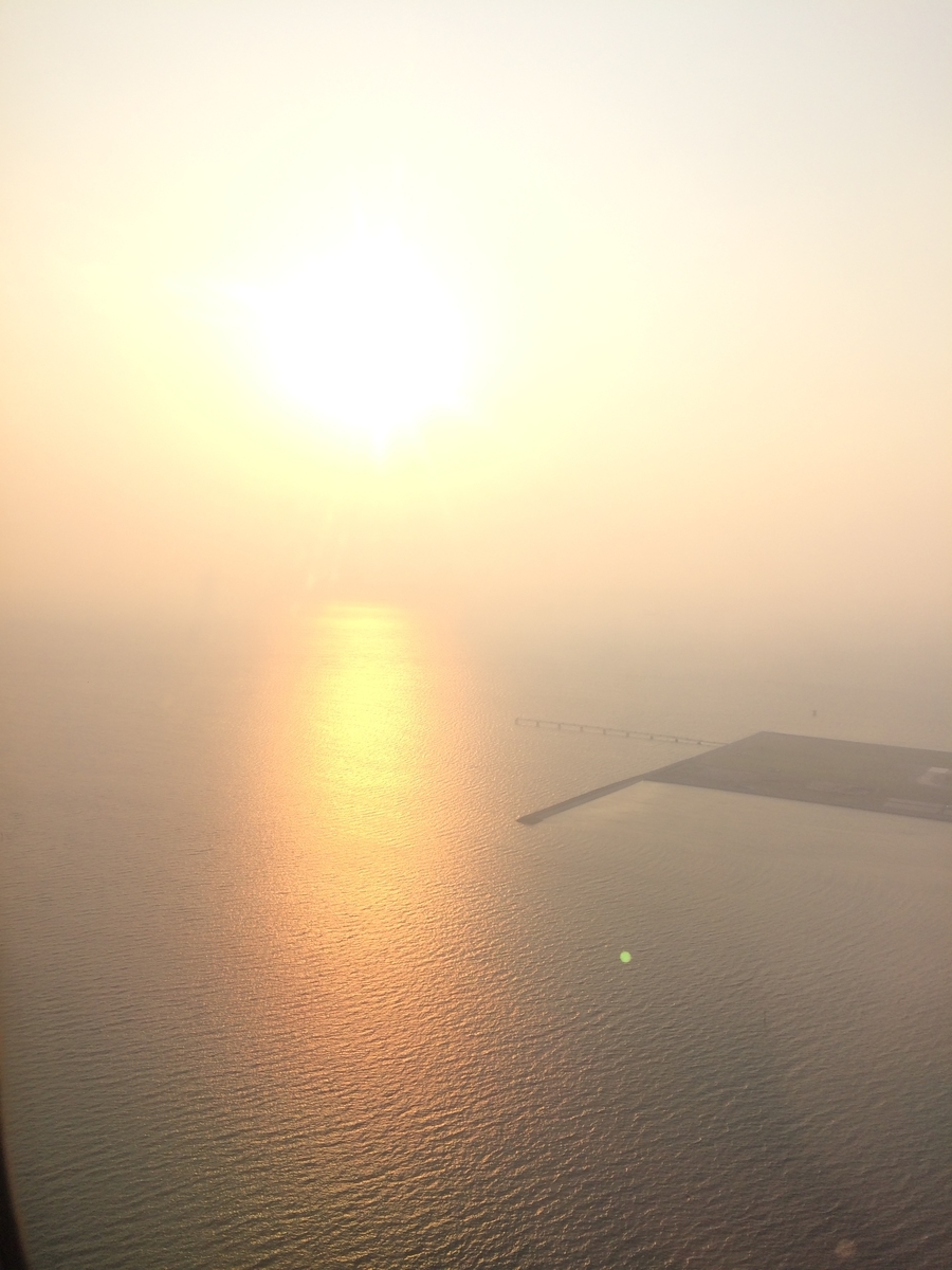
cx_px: 476
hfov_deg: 48.2
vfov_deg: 61.7
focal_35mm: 29
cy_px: 635
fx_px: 1063
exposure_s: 1/1642
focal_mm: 4.15
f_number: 2.2
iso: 32
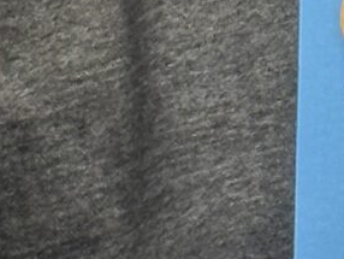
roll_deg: -0.7
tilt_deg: -2.7
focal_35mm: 429
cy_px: -151
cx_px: 640
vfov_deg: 3.5
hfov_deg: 4.6
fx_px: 4267
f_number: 1.78
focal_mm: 6.86
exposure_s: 1/50
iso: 125
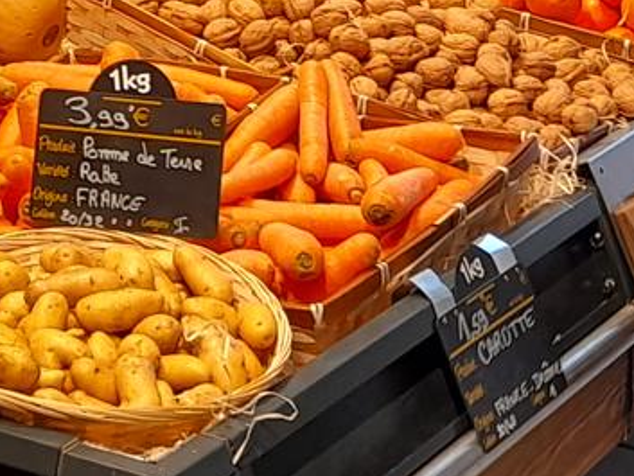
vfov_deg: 10.3
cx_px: -43
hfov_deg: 14.2
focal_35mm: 136
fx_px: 2492
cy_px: -350
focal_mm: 4.6
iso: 50
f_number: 2
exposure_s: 1/50
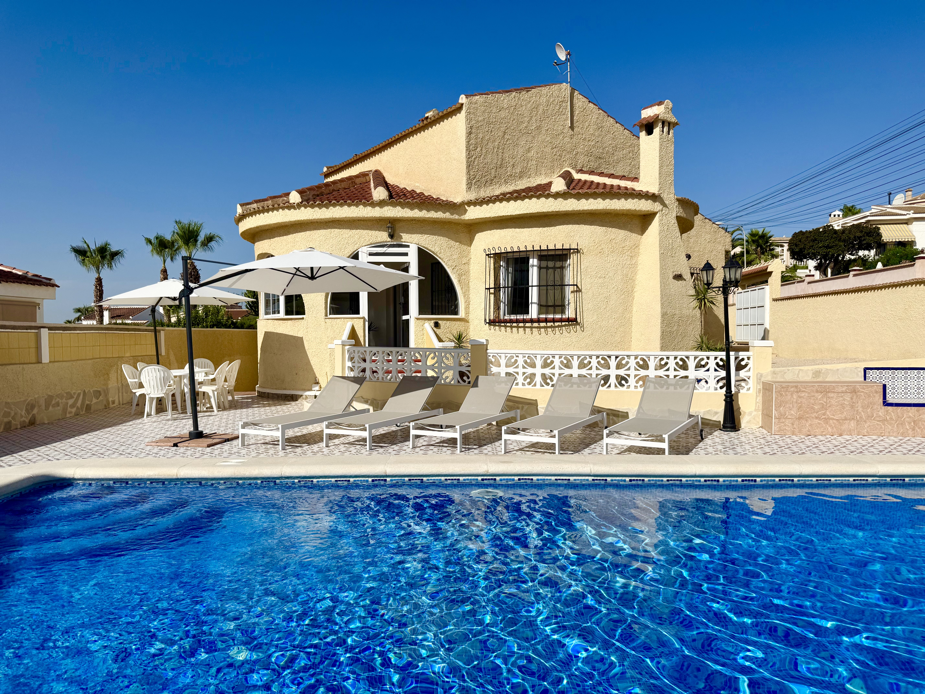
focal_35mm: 24
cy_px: 347
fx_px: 641
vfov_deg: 56.8
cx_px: 462
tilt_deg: -1.2
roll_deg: -0.6
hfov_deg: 71.6
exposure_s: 1/14286
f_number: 1.78
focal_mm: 6.76
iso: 80
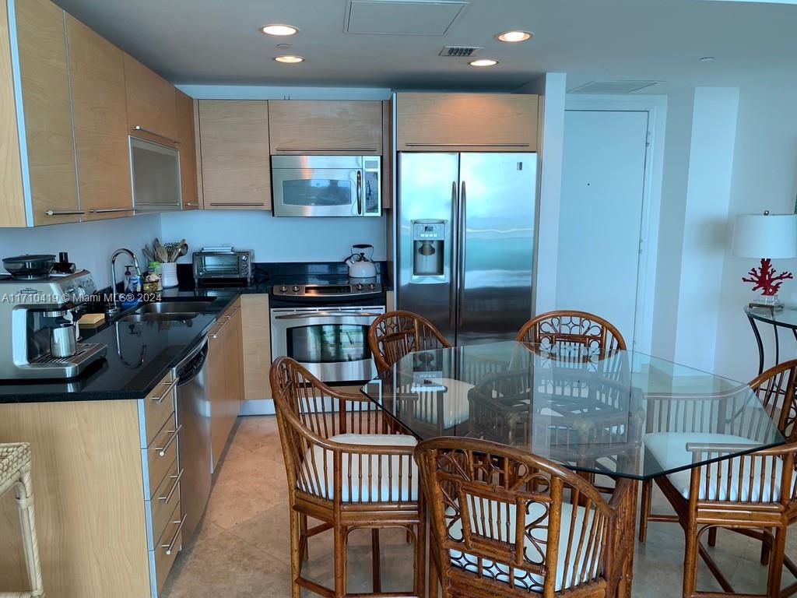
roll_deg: +0.3
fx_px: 599
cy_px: 299
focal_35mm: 26
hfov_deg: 67.3
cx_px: 398
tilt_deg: -9.9
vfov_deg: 53.1
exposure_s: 1/120
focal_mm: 4.25
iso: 40
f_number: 1.8
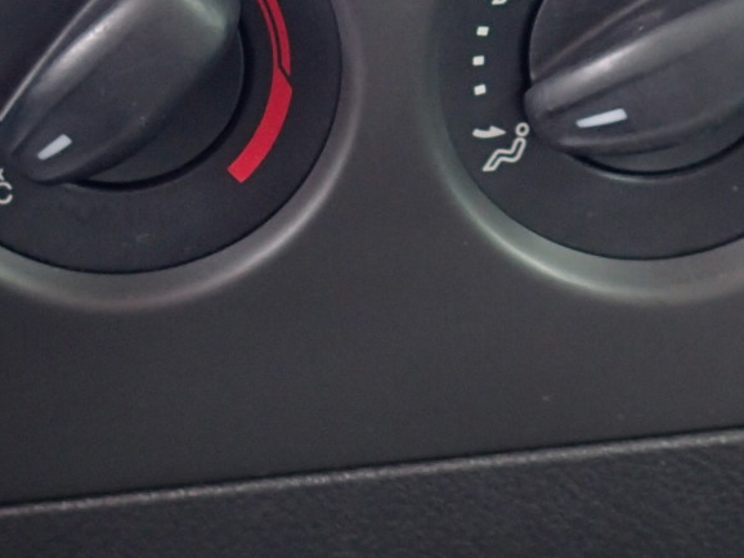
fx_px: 1785
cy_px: 95
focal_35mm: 83
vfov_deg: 17.6
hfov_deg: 23.4
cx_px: 236
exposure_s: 1/60
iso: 200
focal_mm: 4.5
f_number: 2
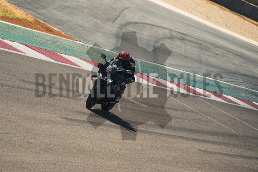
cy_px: 81
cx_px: 107
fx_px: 2131
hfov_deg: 6.9
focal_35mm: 297
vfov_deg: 4.6
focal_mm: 153.3
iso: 1600
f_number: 4.8
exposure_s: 1/4000
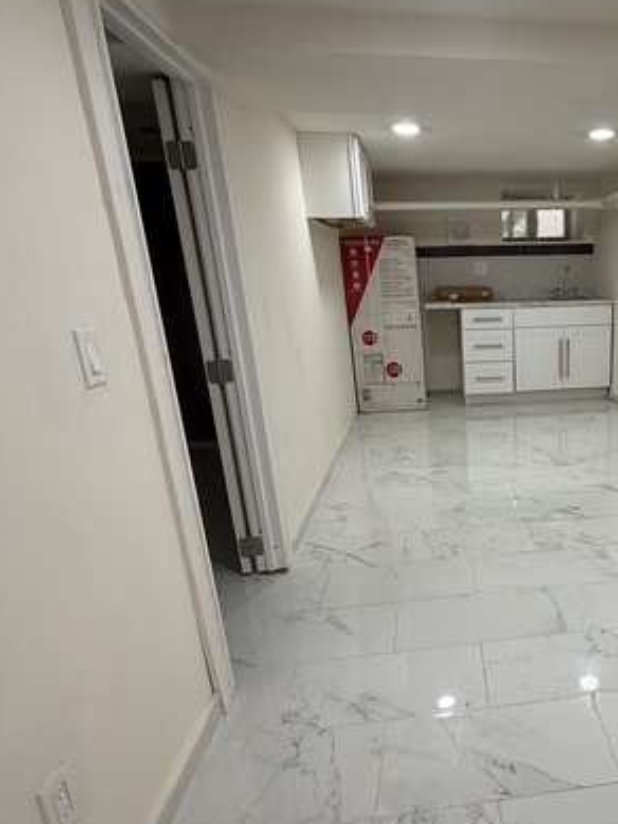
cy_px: 444
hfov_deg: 52.0
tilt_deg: -16.5
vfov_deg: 71.5
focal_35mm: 24
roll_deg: +0.8
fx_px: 571
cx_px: 521
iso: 125
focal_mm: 2.22
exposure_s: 1/99
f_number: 2.2
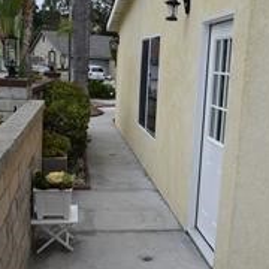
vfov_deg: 34.4
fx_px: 431
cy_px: 176
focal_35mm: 49
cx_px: 193
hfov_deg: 34.1
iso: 200
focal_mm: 18
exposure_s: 1/400
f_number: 8
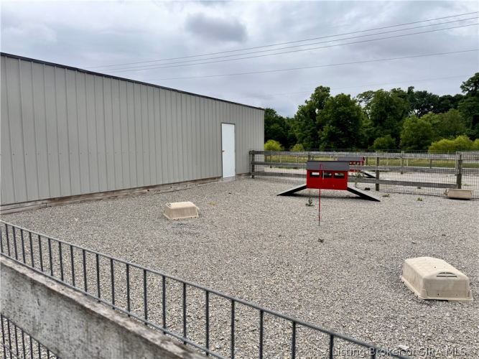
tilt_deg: -5.2
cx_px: 240
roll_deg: +2.0
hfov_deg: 71.6
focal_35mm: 24
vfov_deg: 56.8
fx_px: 332
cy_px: 180
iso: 80
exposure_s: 1/3413
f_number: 1.78
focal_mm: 6.76
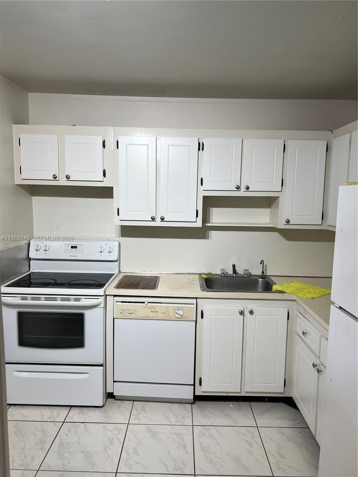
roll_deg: -1.2
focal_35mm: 26
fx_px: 359
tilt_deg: -7.6
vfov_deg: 67.3
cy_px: 238
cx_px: 179
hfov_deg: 53.1
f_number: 1.5
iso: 80
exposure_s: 1/120
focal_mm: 5.7
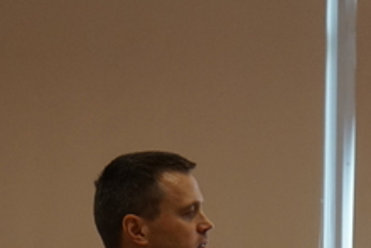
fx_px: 2702
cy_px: 369
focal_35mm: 262
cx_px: 178
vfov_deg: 5.2
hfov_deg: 7.9
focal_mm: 70
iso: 1250
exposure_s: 1/160
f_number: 5.6
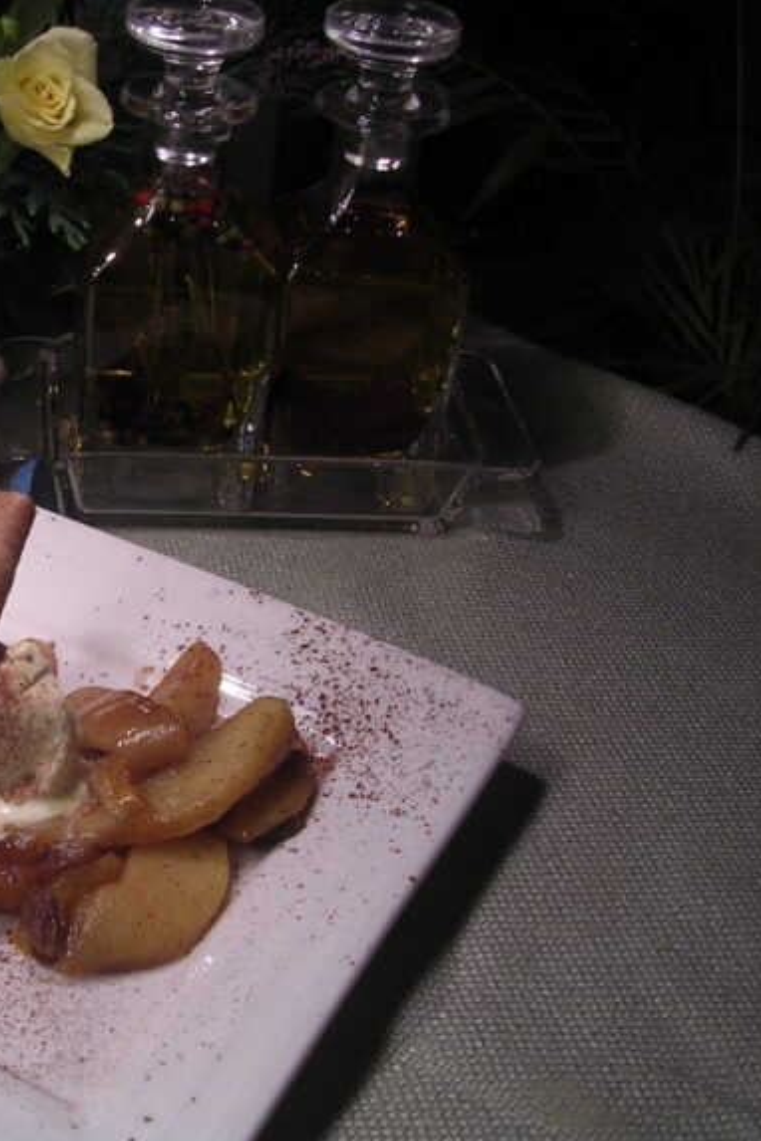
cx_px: 52
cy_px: 571
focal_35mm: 53
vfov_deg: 37.5
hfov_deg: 24.6
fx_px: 1680
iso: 100
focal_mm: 5.8
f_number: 2.8
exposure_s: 1/40
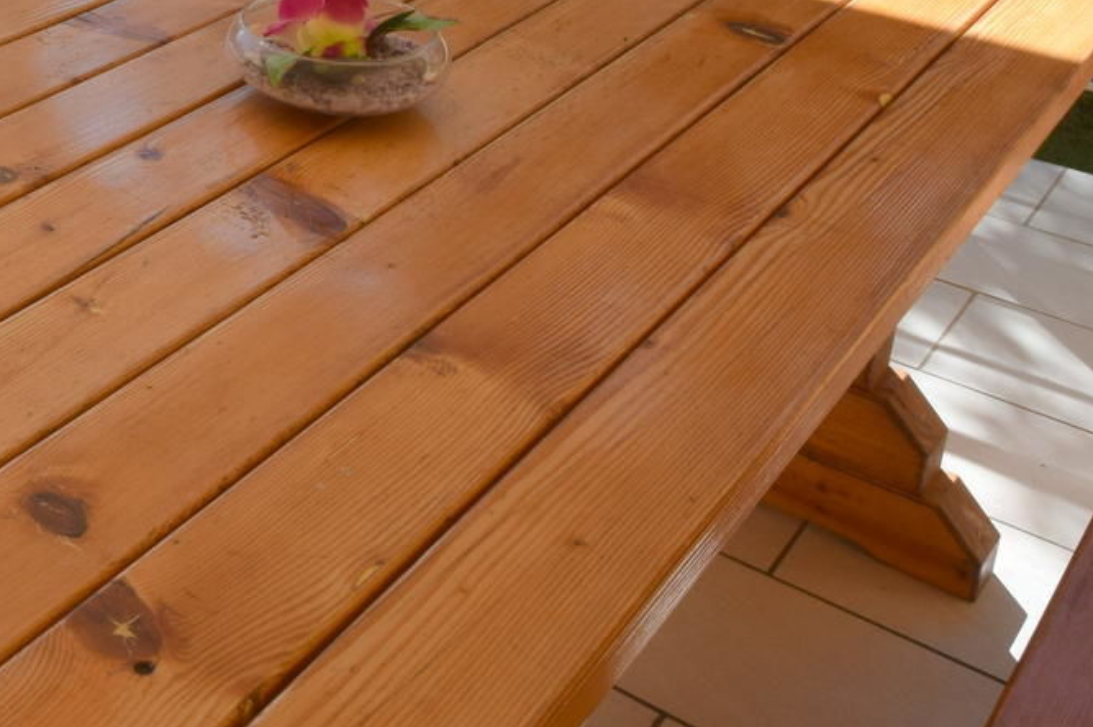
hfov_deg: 33.1
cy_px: -175
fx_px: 1639
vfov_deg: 22.7
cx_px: -57
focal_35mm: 54
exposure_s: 1/400
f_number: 10
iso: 200
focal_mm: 10
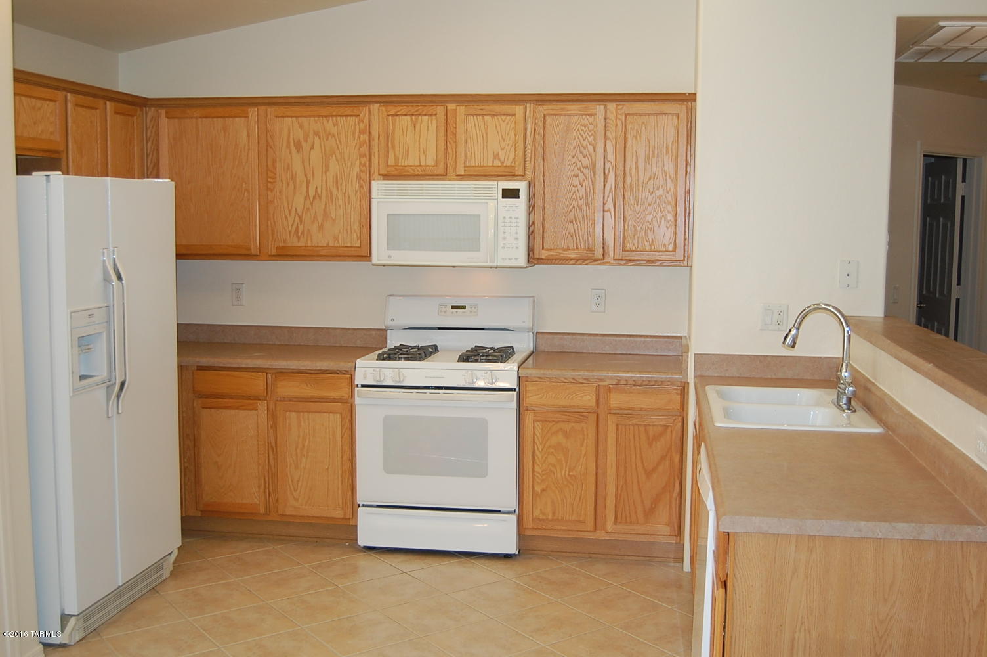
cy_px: 328
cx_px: 494
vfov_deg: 34.1
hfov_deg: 49.6
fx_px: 1068
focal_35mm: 39
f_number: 4
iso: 400
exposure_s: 1/60
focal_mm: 26
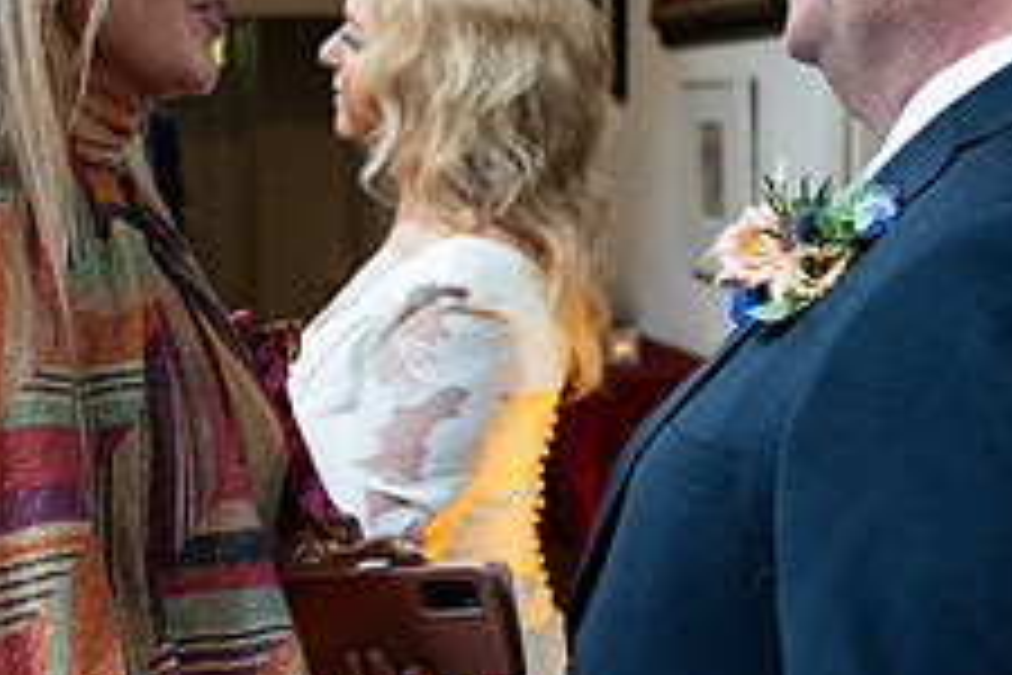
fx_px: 1883
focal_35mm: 67
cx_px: 265
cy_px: 317
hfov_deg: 29.6
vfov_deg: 20.3
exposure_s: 1/200
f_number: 3.5
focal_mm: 26
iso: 5000
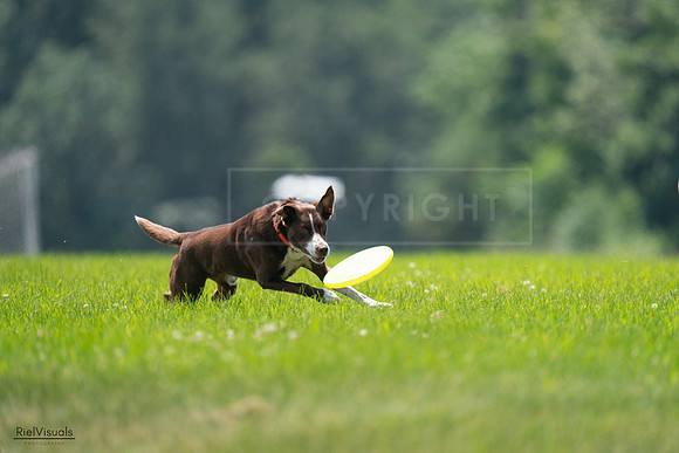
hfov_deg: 3.4
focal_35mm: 600
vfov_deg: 2.3
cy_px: 226
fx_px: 11319
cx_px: 340
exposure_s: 1/4000
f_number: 6.3
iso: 1600
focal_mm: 600
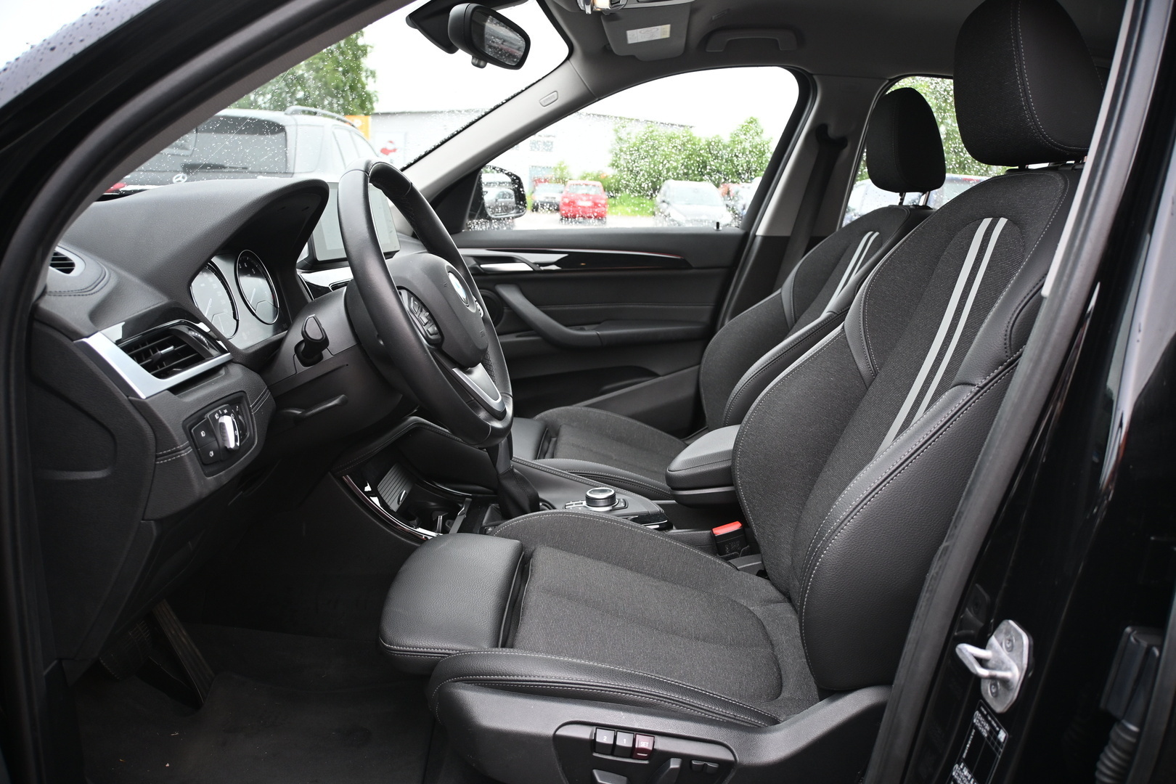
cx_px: 588
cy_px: 392
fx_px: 1494
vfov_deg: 29.4
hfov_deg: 43.0
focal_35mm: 46
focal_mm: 30.5
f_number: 4.8
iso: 400
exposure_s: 1/250
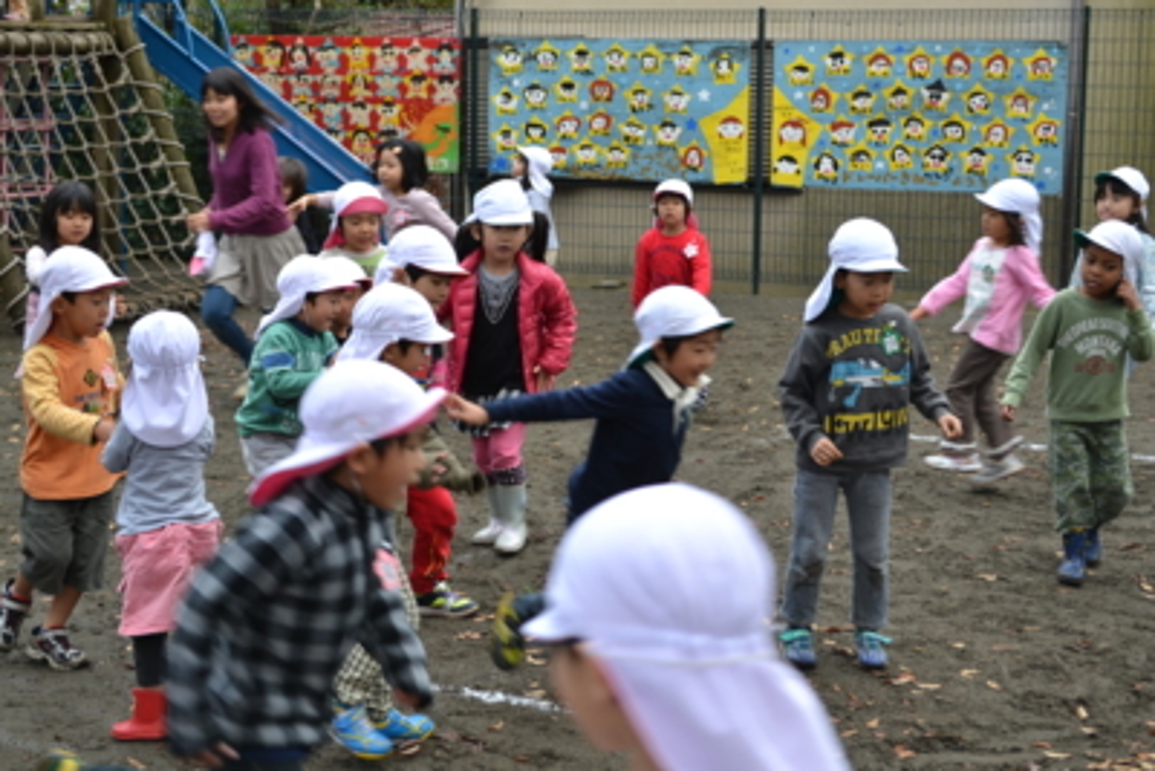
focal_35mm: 60
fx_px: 1926
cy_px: 386
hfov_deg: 33.4
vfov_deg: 22.6
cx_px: 578
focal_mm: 40
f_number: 5.6
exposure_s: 1/125
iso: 360
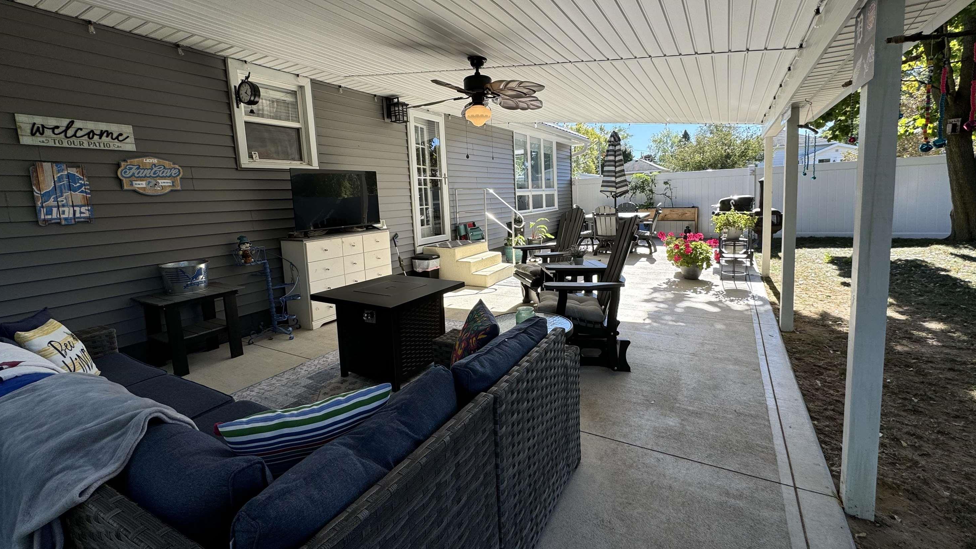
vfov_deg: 66.8
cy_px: 240
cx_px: 498
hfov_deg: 99.4
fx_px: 414
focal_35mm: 16
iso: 40
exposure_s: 1/366
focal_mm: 2.22
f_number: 2.2
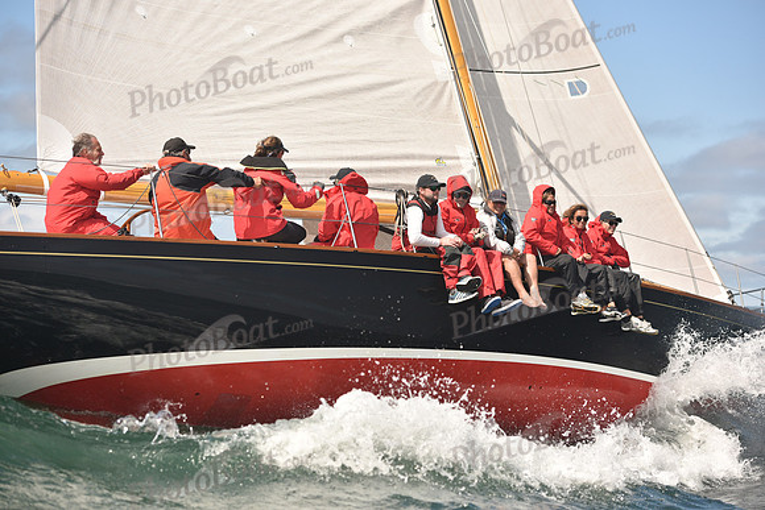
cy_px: 255
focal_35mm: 70
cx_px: 382
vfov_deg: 19.5
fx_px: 1488
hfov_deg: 28.8
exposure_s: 1/1250
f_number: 4.5
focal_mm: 70
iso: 320
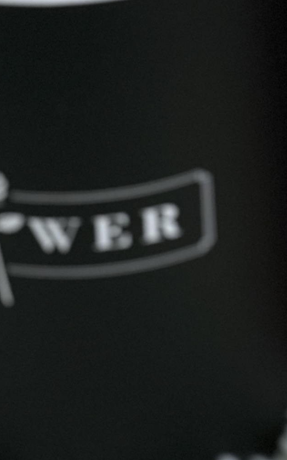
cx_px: 355
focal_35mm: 271
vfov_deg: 7.6
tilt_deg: -34.0
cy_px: -308
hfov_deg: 4.8
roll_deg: +2.7
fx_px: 3390
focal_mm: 7.5
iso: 32
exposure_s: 1/1054
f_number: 2.2
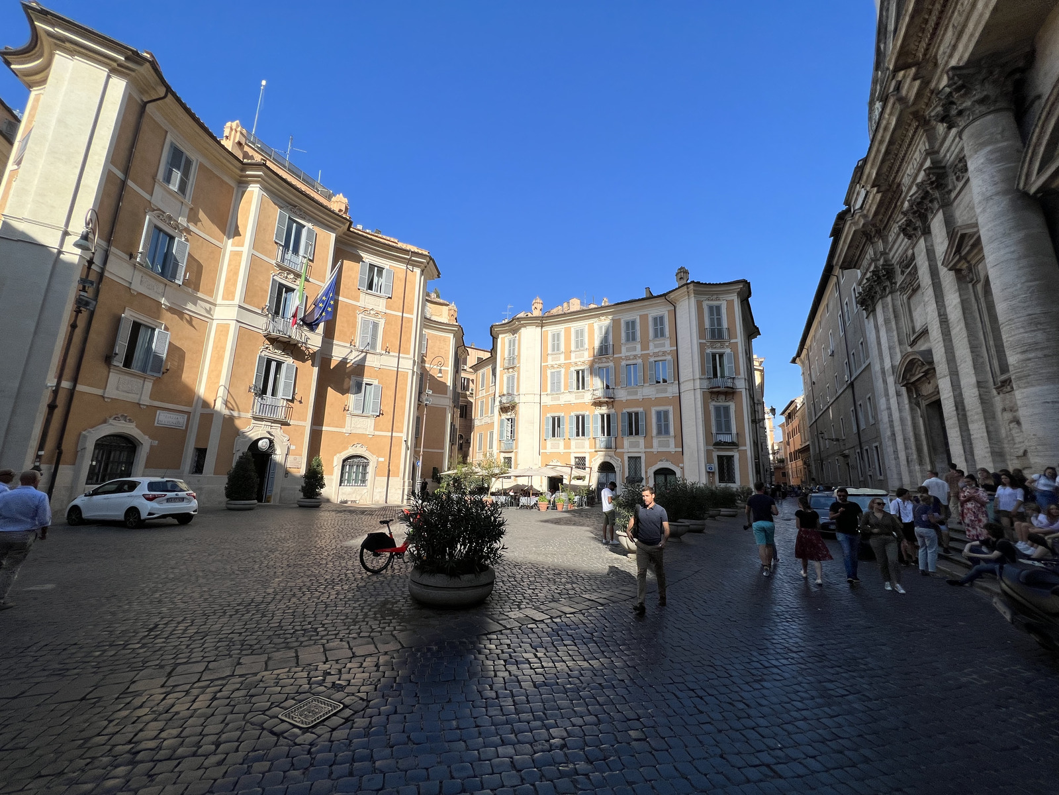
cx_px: 530
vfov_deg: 89.9
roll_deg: -1.1
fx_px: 398
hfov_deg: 106.2
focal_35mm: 13
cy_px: 398
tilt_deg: +11.4
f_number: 1.8
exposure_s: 1/2370
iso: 32
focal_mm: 1.57
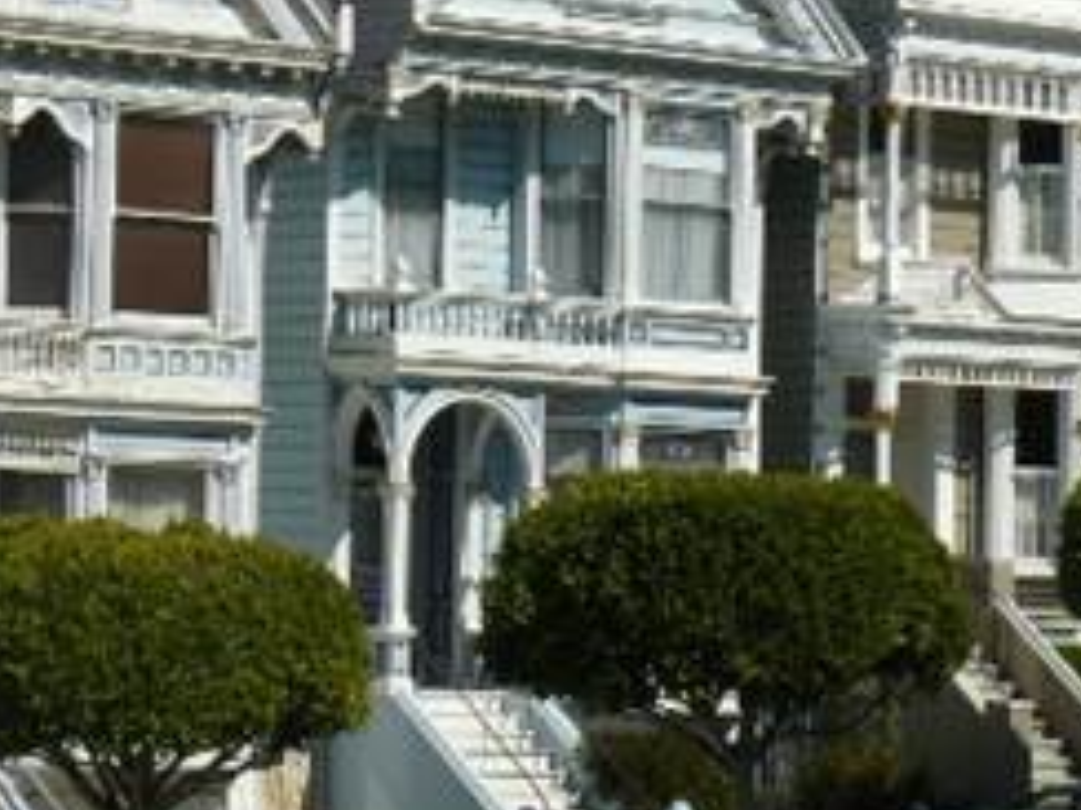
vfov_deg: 9.2
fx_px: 5028
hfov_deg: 12.2
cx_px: 120
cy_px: 111
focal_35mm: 161
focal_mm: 13.7
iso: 100
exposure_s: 1/500
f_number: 7.1
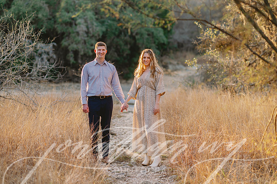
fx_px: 654
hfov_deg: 23.9
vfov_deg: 16.1
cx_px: 138
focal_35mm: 85
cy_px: 92
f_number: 2
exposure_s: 1/500
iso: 100
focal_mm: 85
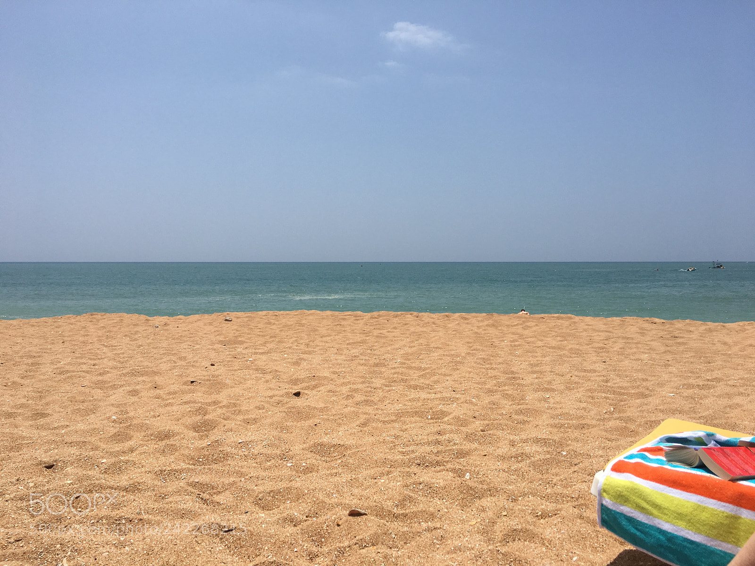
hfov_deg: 61.7
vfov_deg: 48.2
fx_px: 633
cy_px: 283
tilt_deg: -2.3
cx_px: 378
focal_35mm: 29
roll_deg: +0.2
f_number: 2.2
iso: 25
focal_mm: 4.15
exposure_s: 1/4049
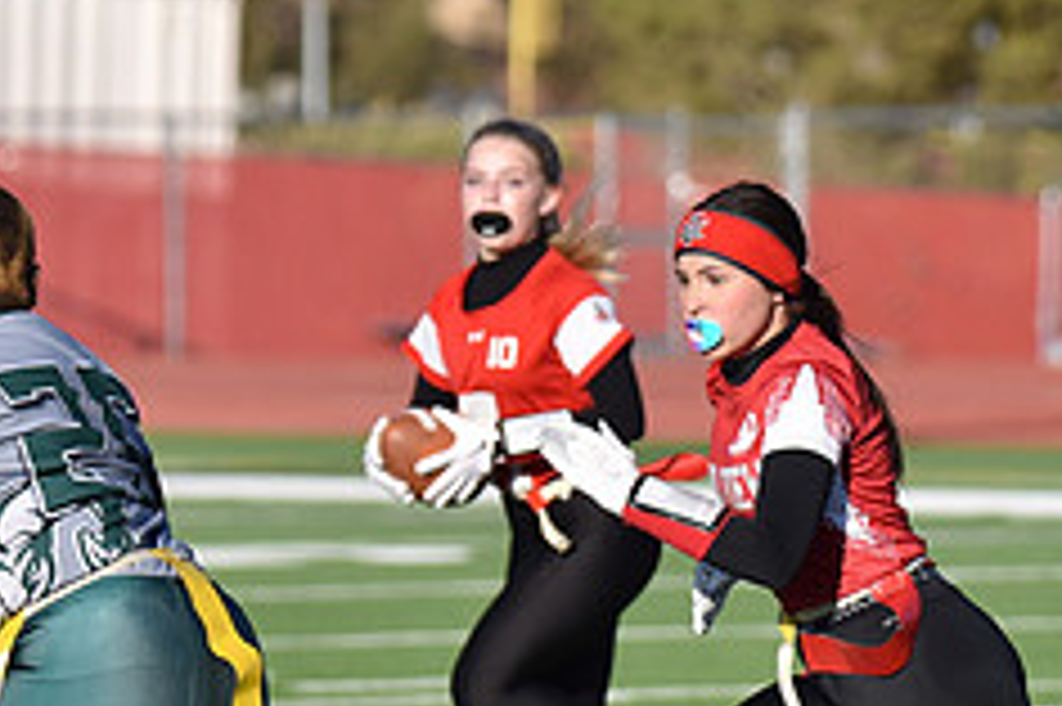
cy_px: 443
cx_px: 819
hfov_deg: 3.2
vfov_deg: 2.1
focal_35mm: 639
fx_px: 18837
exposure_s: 1/4000
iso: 640
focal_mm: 260
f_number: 5.6
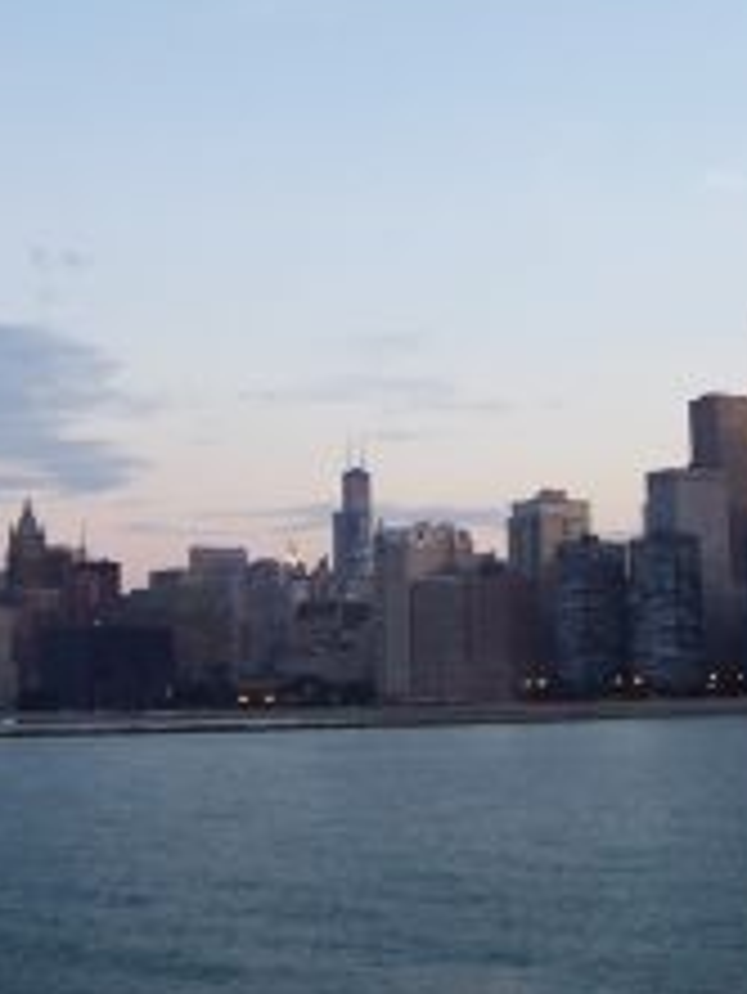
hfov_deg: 21.9
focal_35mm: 67
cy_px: 328
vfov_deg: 28.8
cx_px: 418
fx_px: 1926
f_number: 2.8
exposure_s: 1/60
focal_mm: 5.6
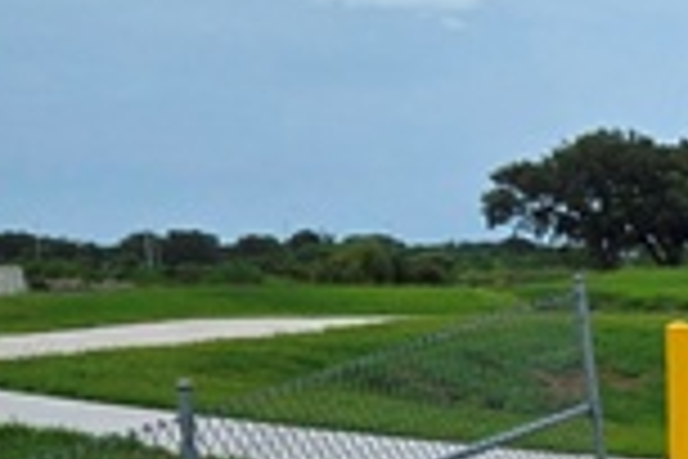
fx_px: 1433
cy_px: 468
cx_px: 513
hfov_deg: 26.7
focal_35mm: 75
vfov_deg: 17.7
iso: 25
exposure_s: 1/2021
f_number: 1.8
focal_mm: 5.4
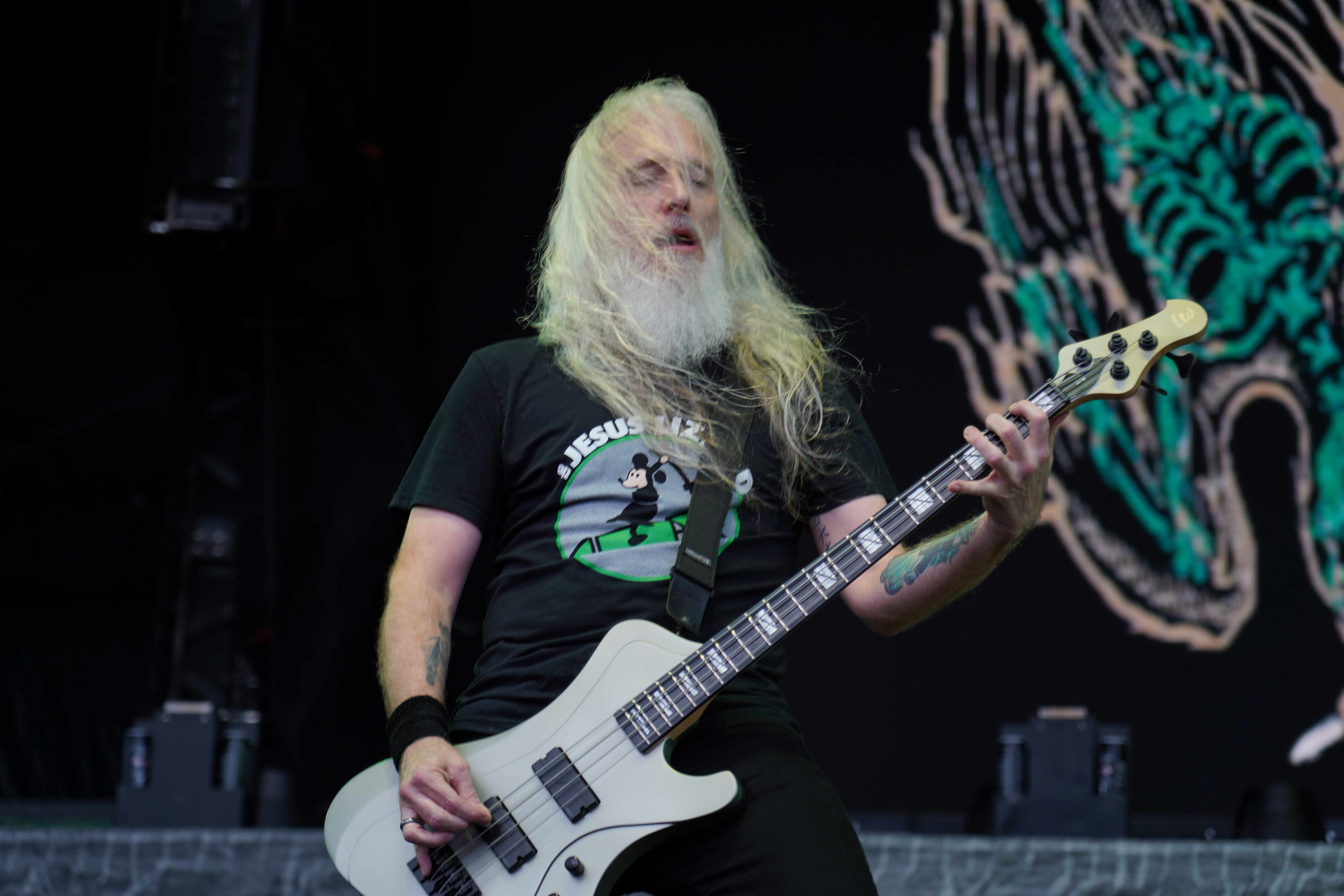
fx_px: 3920
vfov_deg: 13.0
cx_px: 672
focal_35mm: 105
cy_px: 448
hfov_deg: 19.5
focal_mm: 105
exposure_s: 1/125
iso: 125
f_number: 4
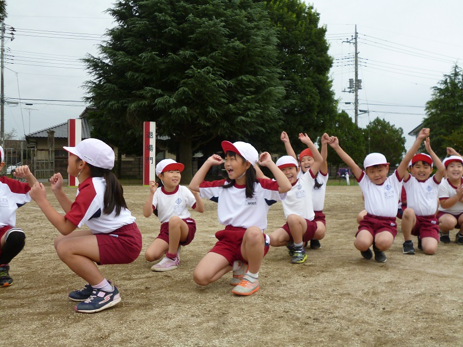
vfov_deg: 39.7
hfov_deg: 51.4
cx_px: 232
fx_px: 482
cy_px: 174
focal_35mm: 36
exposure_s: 1/250
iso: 160
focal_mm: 6.4
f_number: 3.1
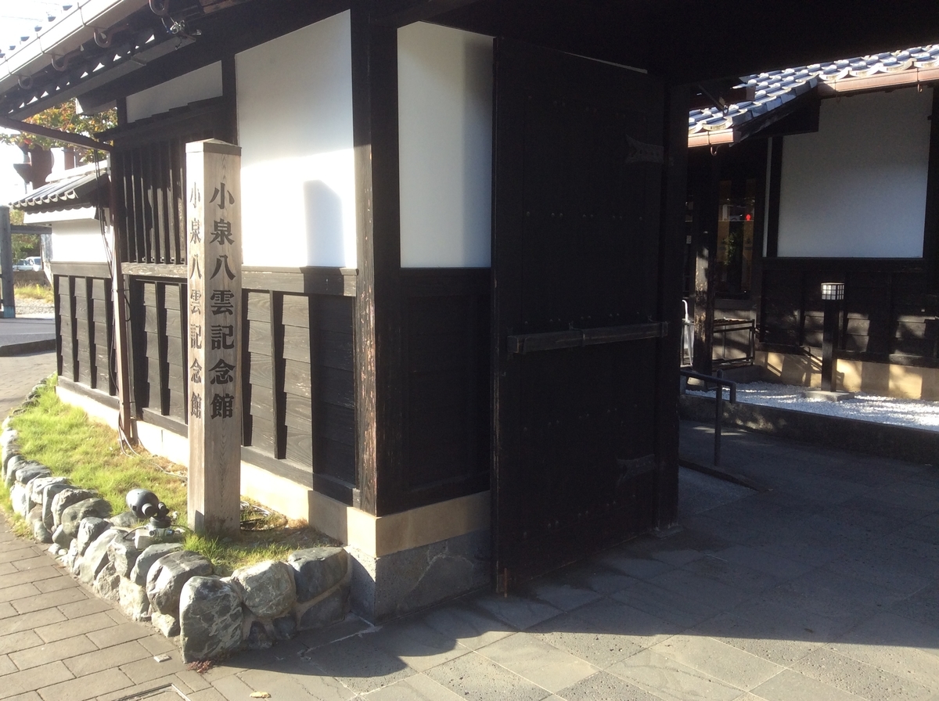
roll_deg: -1.7
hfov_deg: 56.9
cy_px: 350
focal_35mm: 32
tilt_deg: -7.1
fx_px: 867
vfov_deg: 44.0
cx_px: 470
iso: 32
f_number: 2.4
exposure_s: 1/228
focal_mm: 3.3
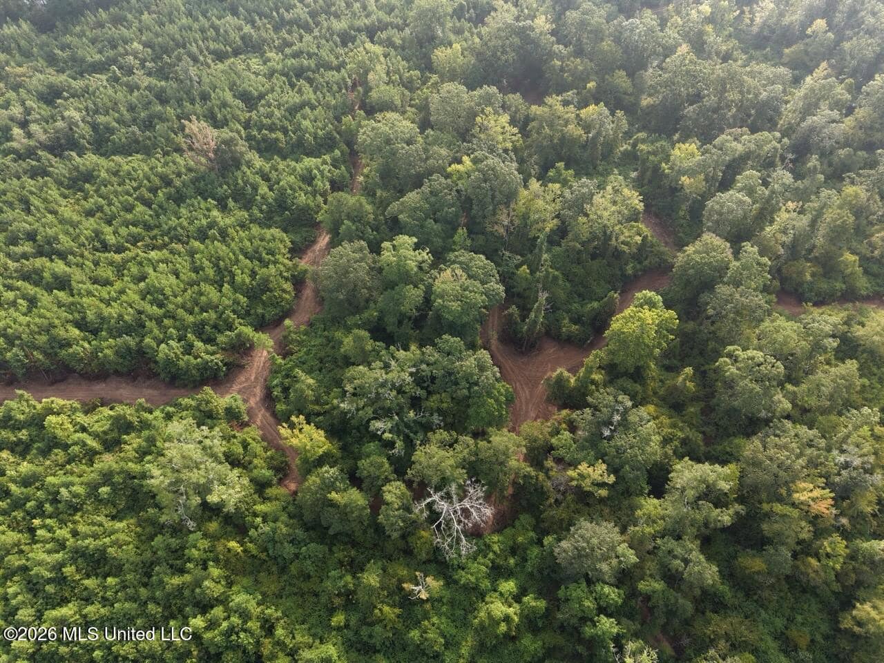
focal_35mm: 24
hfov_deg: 71.6
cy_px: 332
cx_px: 442
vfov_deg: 56.8
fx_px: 613
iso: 100
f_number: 1.8
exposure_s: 1/500
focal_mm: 8.7
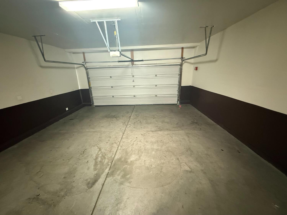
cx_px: 144
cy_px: 108
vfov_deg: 85.7
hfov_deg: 102.1
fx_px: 116
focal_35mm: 14
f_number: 2.2
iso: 1000
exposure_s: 1/40
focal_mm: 2.22
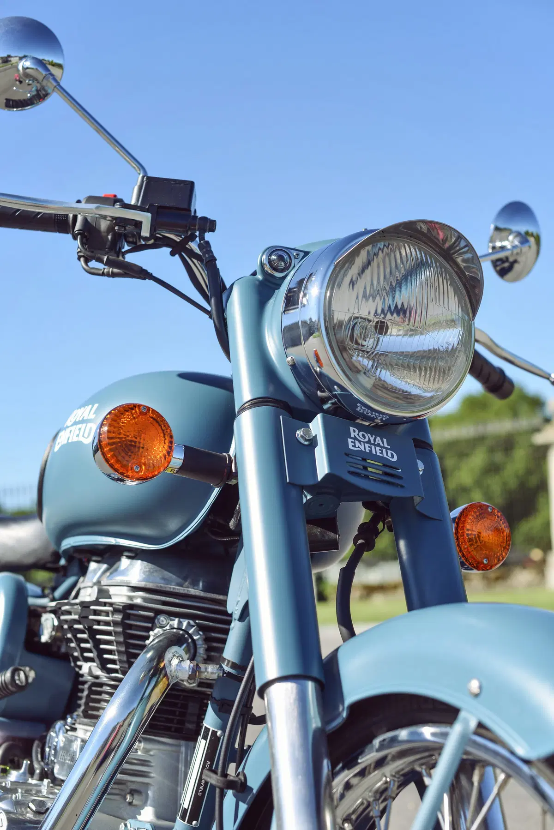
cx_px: 277
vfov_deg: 39.6
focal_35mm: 50
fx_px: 1153
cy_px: 415
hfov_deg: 27.0
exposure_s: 1/640
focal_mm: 50
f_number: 4.5
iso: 100
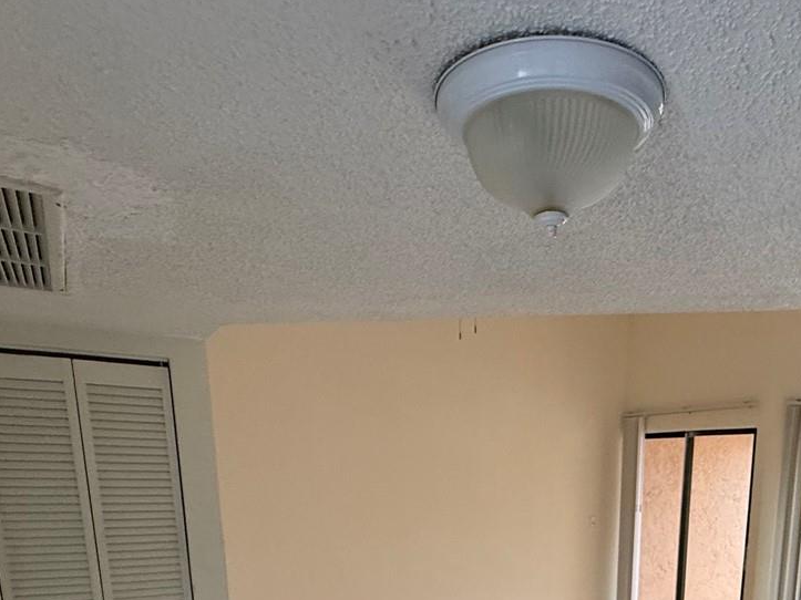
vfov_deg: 38.5
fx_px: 717
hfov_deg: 56.8
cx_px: 547
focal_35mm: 31
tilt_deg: -13.1
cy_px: 641
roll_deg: -0.4
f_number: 2.2
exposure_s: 1/69
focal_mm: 2.22
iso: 320
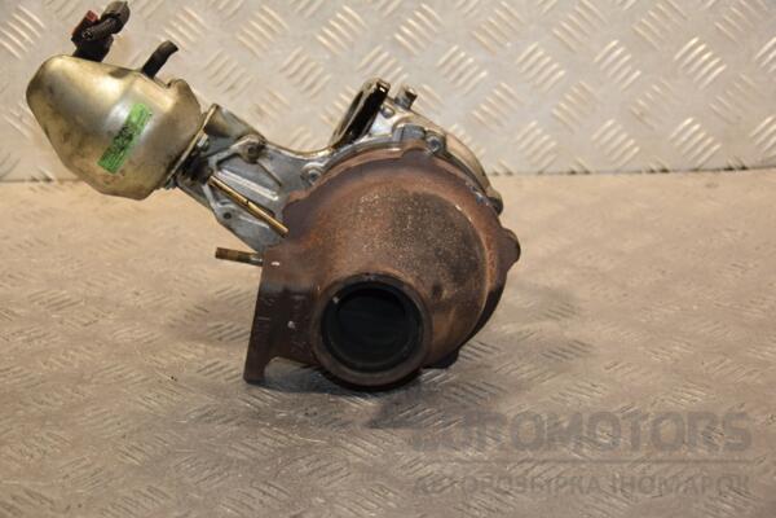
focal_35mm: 87
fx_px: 1875
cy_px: 259
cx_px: 388
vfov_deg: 15.7
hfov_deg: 23.4
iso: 800
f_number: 5.3
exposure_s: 1/200
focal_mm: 58
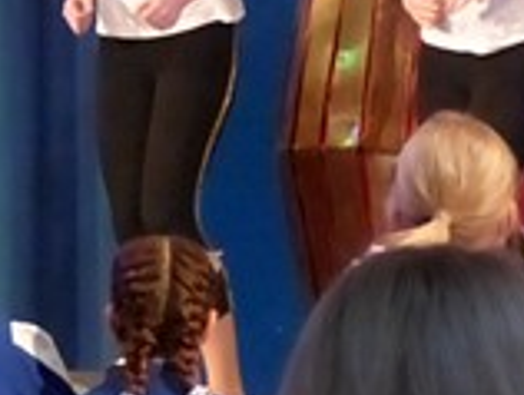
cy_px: 78
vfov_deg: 3.3
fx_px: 6837
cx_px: -371
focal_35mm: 451
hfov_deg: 4.4
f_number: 4
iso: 1600
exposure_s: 1/125
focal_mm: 20.9
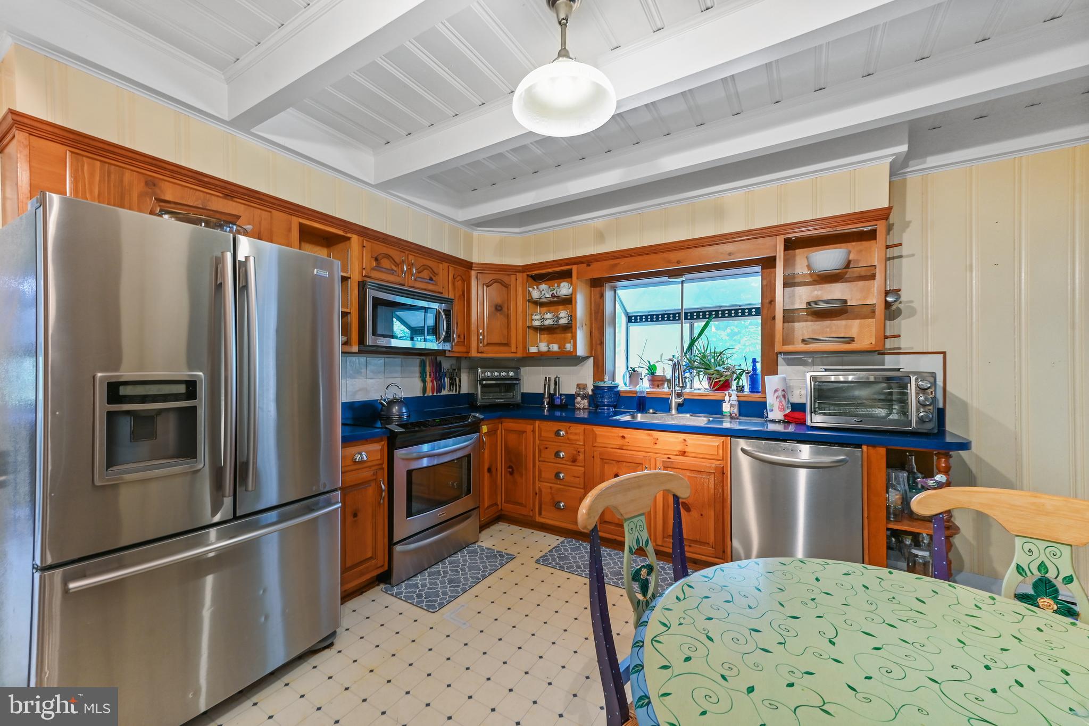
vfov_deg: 81.2
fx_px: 423
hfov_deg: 104.3
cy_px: 363
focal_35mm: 14
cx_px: 544
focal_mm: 14
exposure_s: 1/15
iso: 250
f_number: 9
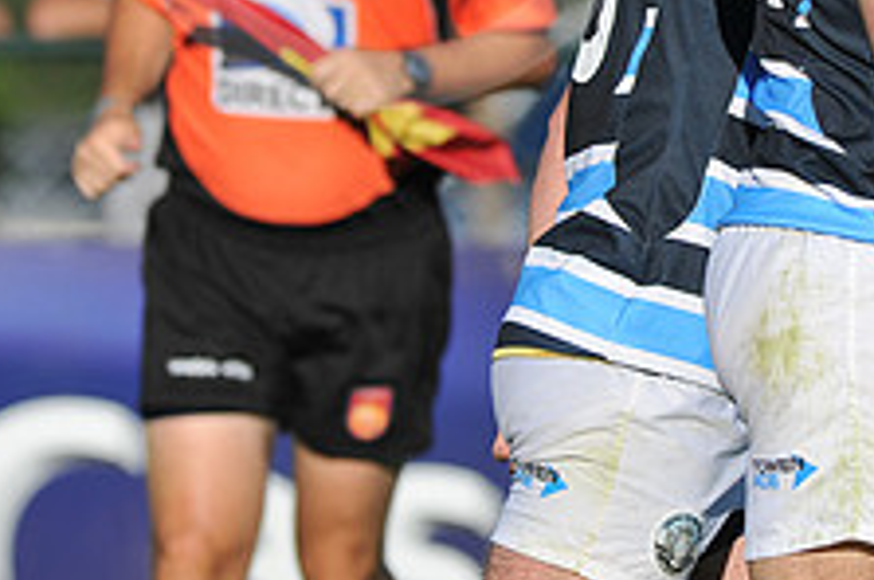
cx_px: 1050
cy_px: -167
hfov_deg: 1.8
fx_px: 28315
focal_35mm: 1168
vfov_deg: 1.2
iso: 200
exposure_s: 1/2500
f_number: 3.5
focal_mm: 300
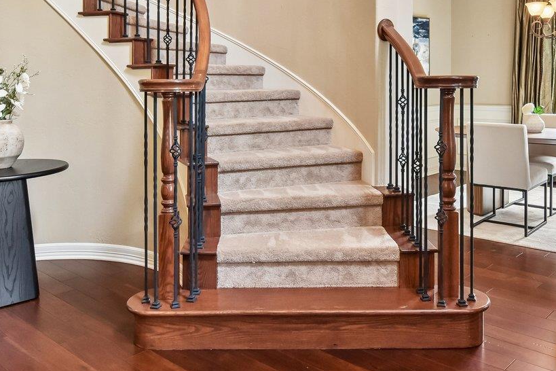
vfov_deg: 36.6
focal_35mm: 35
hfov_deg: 54.4
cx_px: 302
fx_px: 541
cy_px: 76
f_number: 8
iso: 900
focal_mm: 14
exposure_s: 1/15
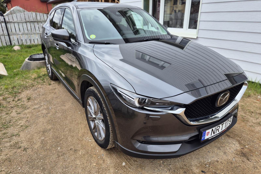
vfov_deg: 53.1
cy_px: 85
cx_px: 130
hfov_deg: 73.7
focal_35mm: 24
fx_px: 174
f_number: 1.8
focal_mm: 5.4
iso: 25
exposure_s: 1/570
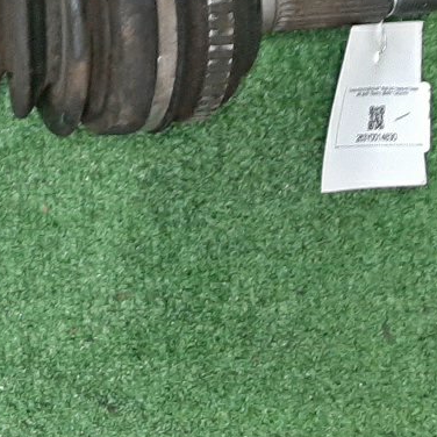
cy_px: 36
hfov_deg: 16.7
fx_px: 1257
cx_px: -329
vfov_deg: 19.3
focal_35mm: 88
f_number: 1.7
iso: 207
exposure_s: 1/33
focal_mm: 3.93
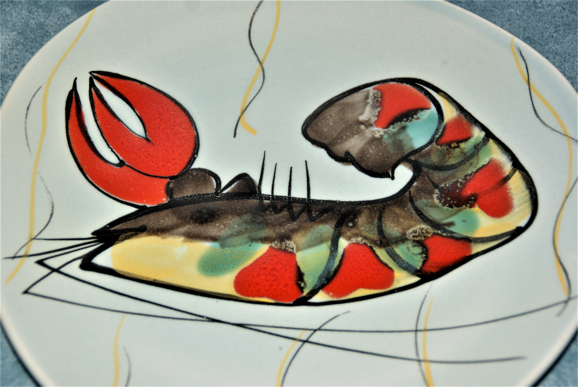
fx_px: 1688
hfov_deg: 19.4
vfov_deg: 13.1
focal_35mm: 105
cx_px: 289
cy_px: 194
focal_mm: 70
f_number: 5.6
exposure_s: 1/100
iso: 400
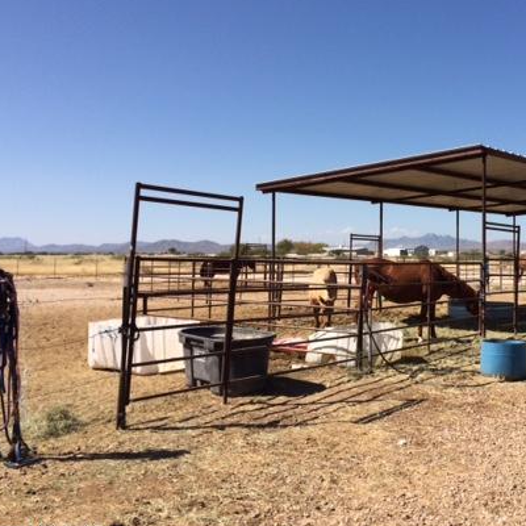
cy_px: 243
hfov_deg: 39.7
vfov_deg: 40.9
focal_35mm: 41
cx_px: 400
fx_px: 705
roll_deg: -0.5
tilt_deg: -0.6
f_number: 2.2
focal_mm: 4.15
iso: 32
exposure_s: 1/2740
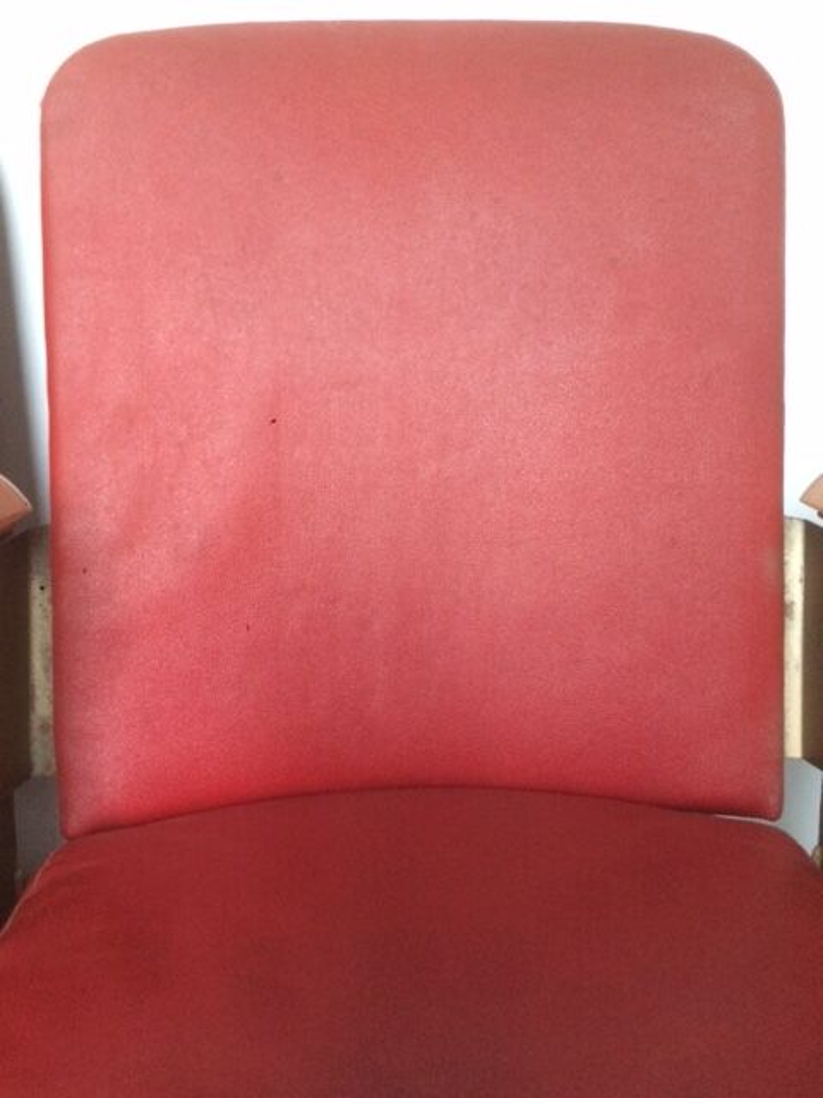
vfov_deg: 61.7
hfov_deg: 48.2
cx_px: 412
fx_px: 919
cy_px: 549
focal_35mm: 29
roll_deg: -0.4
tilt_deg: -24.3
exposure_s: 1/17
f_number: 2.2
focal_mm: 4.15
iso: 400
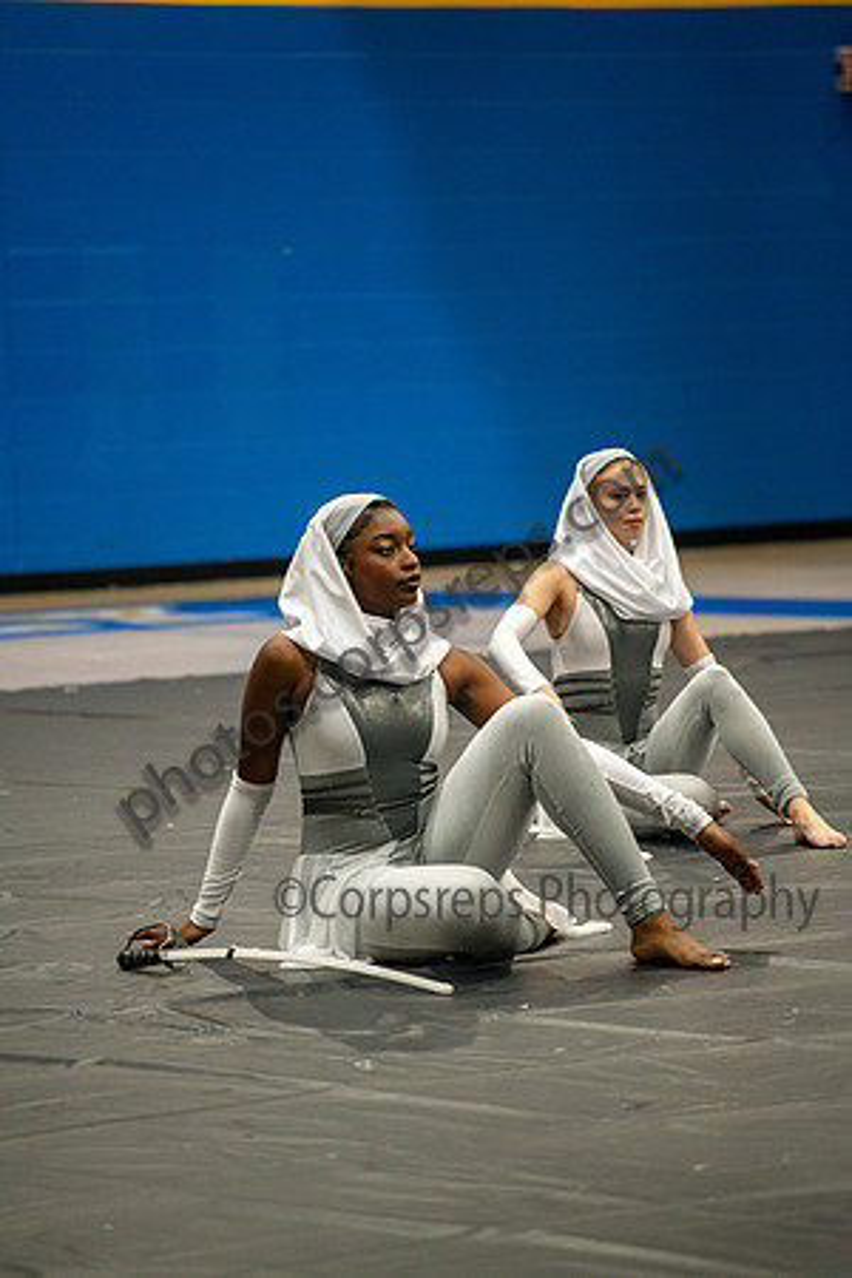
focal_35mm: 200
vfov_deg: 10.3
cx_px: 426
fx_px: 7099
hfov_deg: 6.9
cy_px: 639
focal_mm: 200
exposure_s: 1/500
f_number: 4
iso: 3600
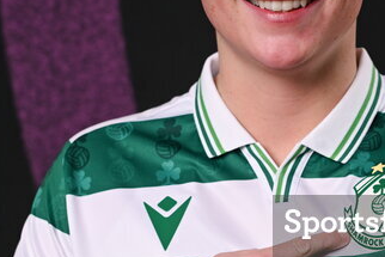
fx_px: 1701
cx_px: 332
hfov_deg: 12.8
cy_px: 145
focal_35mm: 159
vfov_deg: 8.6
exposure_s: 1/500
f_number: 3.2
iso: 320
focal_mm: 50
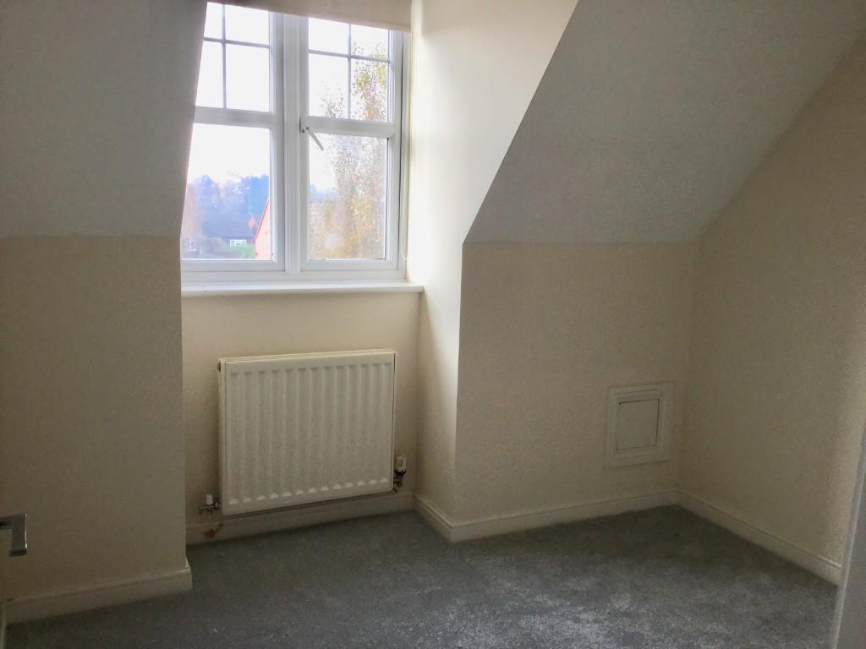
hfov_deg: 58.4
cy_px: 324
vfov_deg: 45.4
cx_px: 433
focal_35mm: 31
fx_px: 776
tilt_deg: -9.4
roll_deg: -2.1
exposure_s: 1/100
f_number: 2.4
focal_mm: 3.3
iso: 40
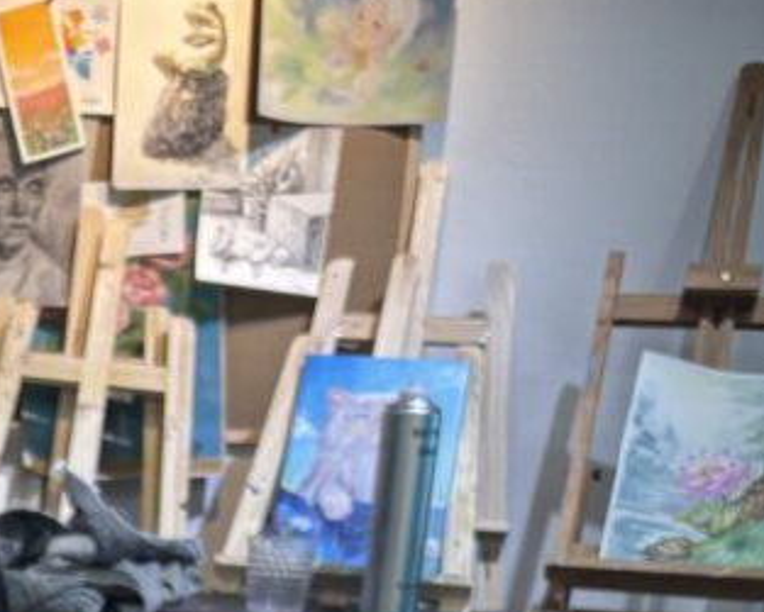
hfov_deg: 21.9
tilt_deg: -13.8
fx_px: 1833
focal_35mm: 81
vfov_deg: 17.1
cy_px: 931
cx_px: -139
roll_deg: -4.2
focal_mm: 5.96
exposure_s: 1/100
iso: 50
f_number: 1.6
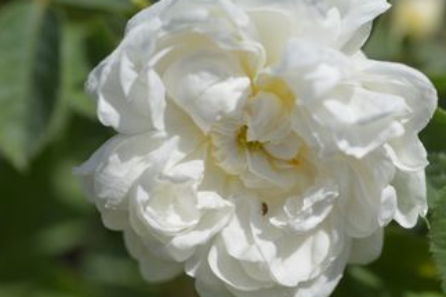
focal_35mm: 124
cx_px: 260
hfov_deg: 16.5
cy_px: 146
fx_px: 1535
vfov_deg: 11.0
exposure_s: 1/4000
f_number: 8
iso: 400
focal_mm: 100
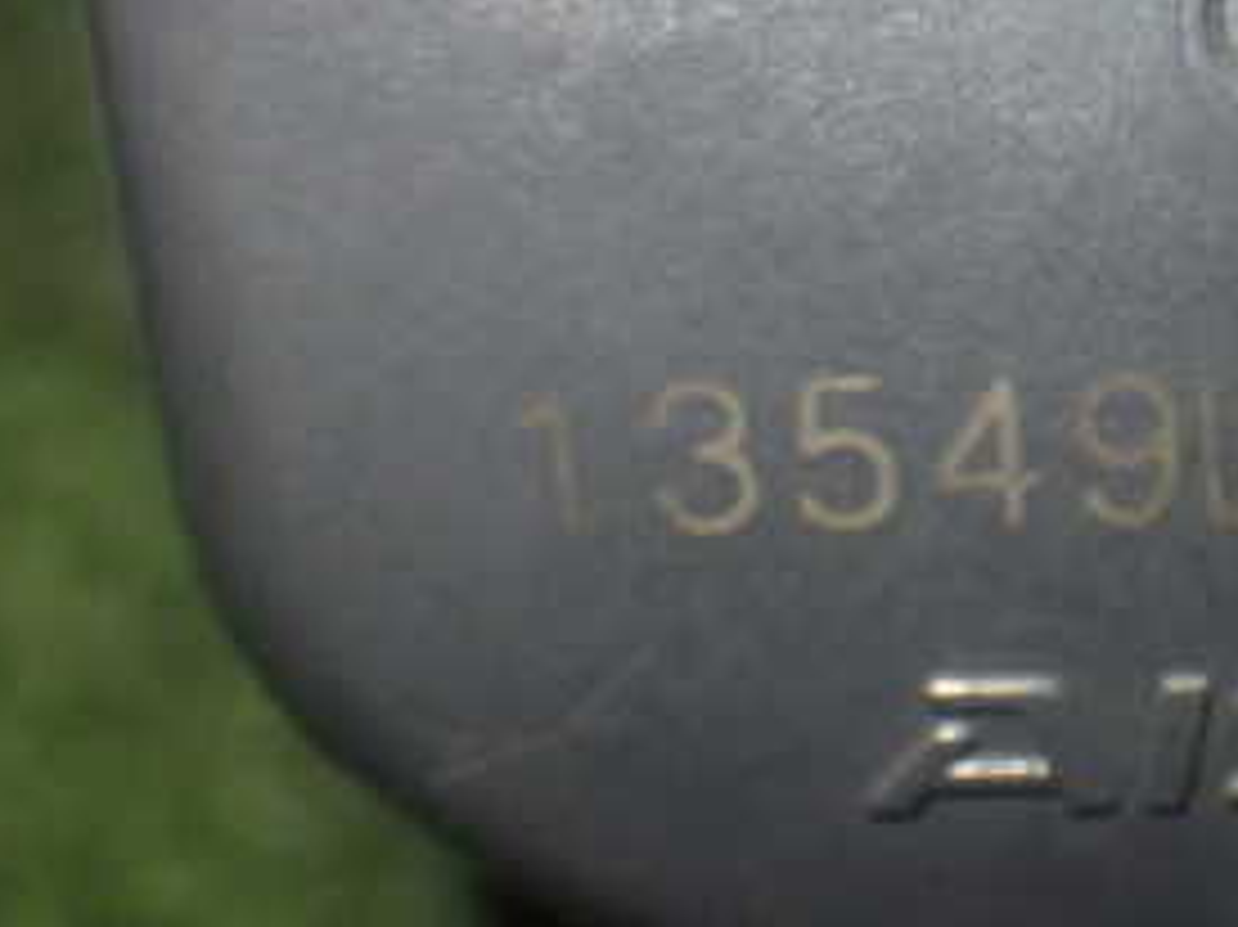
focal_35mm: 96
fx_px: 3432
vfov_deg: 15.1
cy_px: -36
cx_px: 1297
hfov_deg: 19.7
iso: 400
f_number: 2.9
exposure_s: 1/40
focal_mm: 7.84
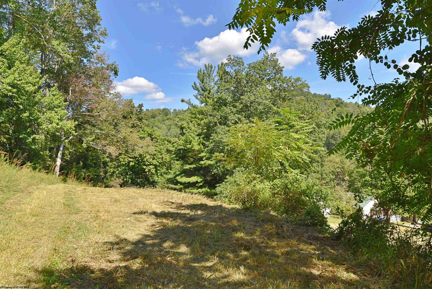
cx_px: 216
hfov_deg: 61.9
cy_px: 144
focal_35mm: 30
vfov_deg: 43.6
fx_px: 360
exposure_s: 1/200
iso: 100
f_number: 7.1
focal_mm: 30
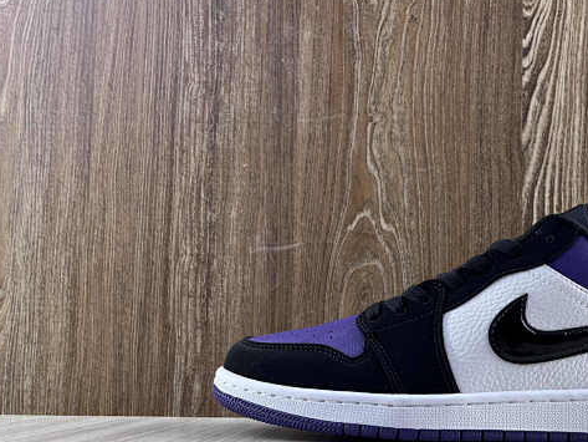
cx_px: 482
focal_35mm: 44
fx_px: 748
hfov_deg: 40.9
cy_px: 298
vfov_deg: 32.6
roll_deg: -0.3
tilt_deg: +2.9
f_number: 1.5
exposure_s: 1/123
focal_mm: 5.7
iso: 32
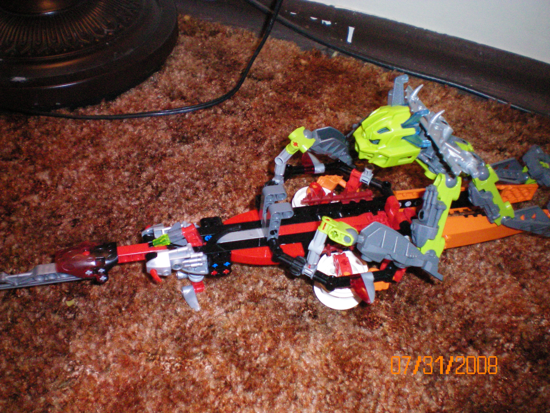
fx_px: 604
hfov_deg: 49.0
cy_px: 206
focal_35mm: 38
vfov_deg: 37.7
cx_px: 275
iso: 400
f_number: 3.1
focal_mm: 6.3
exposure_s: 1/60
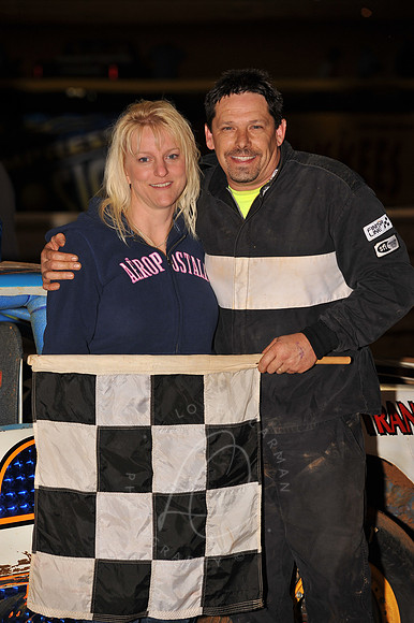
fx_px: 2677
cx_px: 207
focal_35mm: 155
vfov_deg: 13.3
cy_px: 312
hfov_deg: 8.8
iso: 500
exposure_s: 1/250
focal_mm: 155
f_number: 6.3
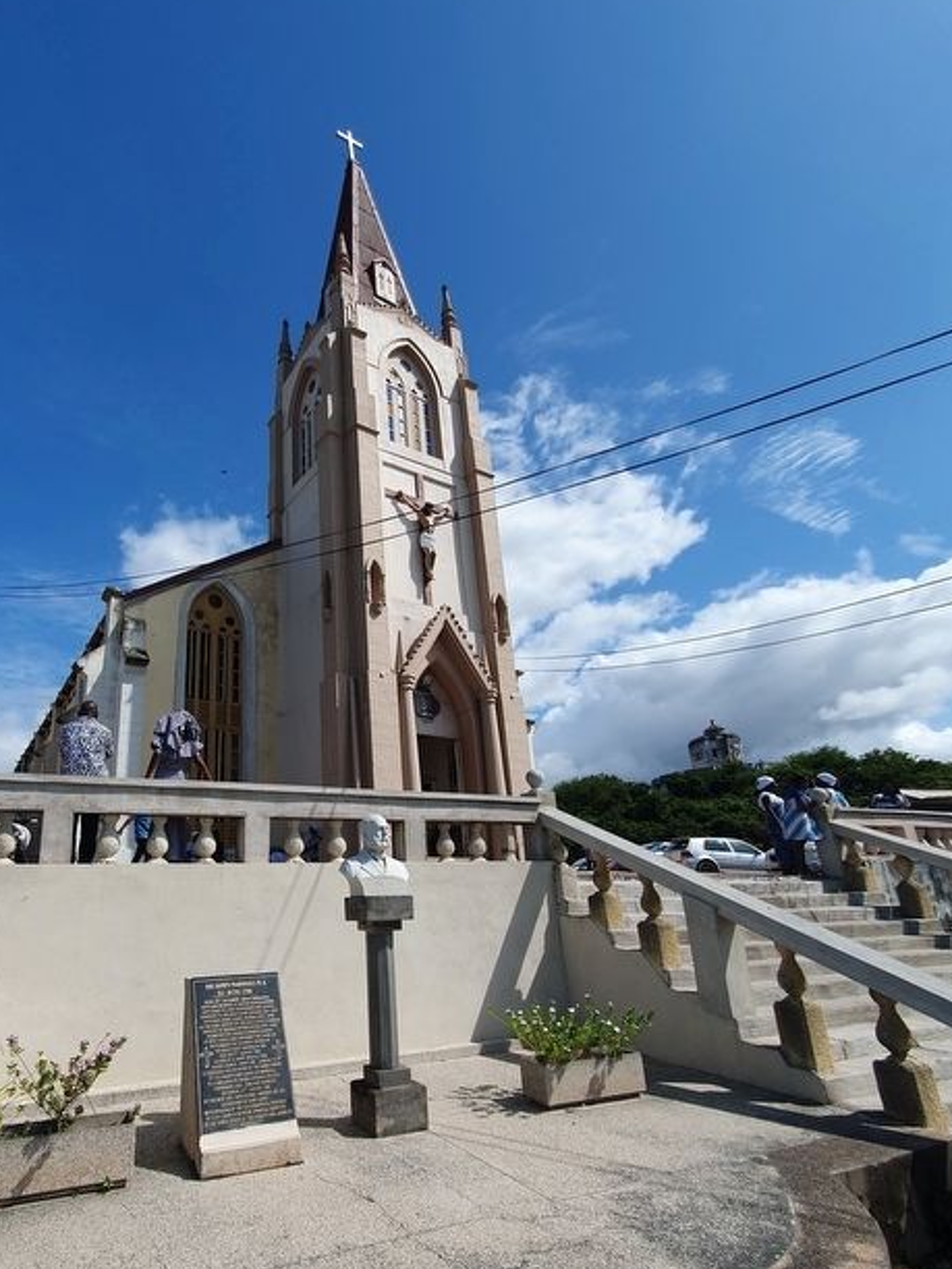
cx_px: 344
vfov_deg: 90.7
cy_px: 703
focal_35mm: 17
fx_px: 623
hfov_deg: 73.2
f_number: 2.2
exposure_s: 1/1616
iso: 50
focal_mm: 1.8
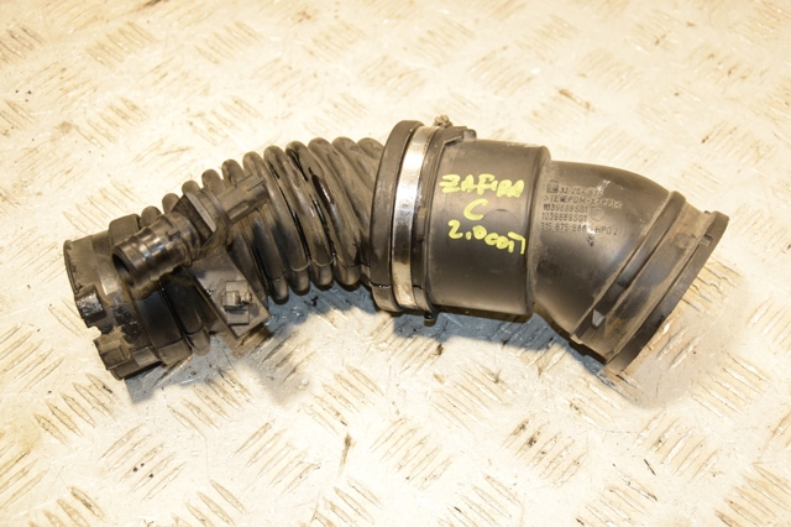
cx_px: 396
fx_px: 1318
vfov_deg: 22.6
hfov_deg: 33.4
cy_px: 264
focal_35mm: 60
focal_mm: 40
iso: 800
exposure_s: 1/160
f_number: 4.8
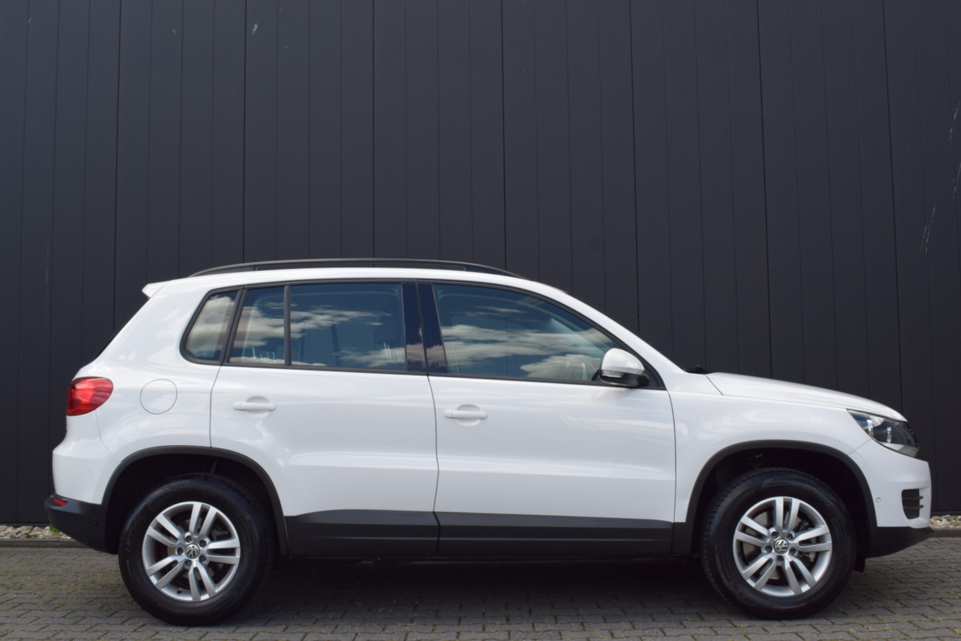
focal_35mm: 36
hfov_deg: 53.1
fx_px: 961
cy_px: 320
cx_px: 480
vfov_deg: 36.9
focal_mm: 24
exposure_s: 1/250
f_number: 8
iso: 250
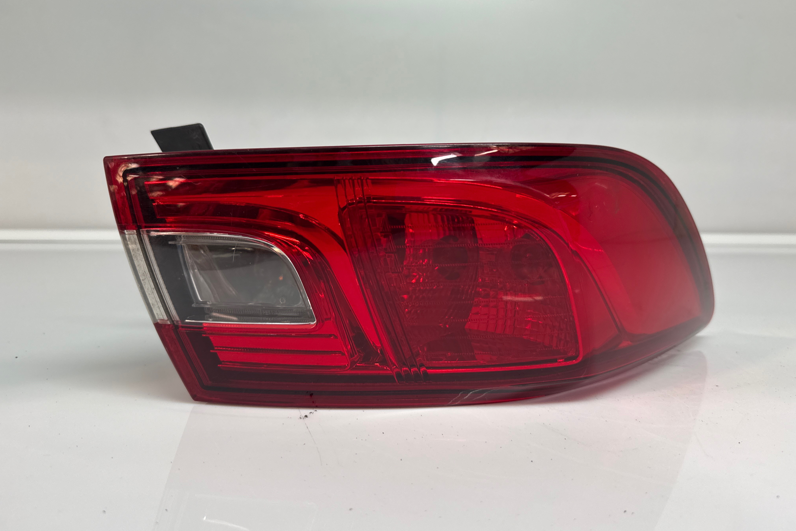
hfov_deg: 71.5
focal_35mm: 25
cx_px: 398
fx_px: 553
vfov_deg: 51.3
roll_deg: -0.9
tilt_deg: -11.0
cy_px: 262
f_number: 1.78
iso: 125
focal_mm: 6.76
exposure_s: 1/100
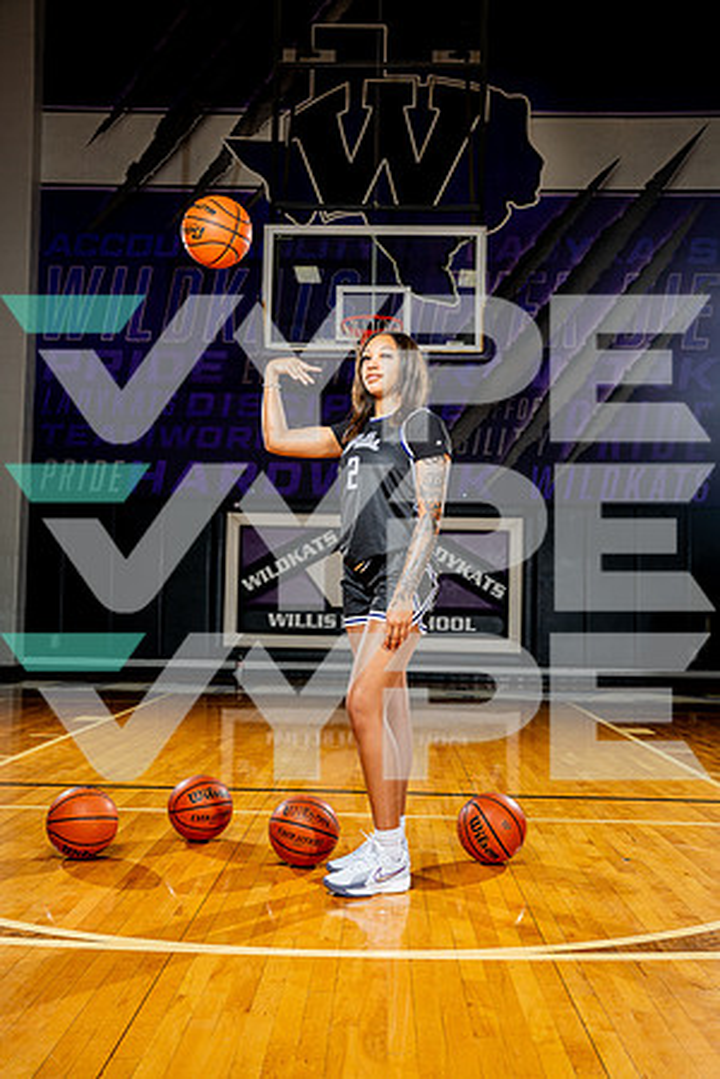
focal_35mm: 38
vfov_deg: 50.7
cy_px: 540
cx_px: 360
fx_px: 1140
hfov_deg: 35.1
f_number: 5.6
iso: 320
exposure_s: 1/250
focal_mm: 38
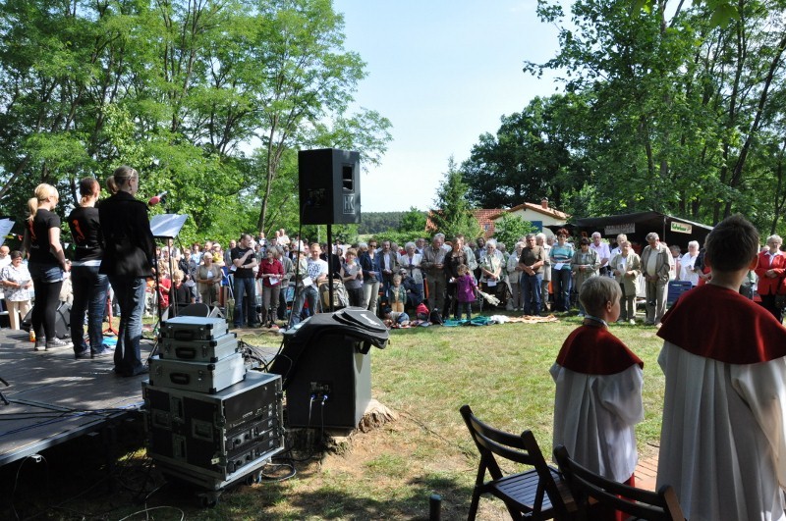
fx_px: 589
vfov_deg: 47.8
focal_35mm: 27
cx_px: 393
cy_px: 260
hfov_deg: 67.5
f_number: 11
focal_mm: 18
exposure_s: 1/500
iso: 1250
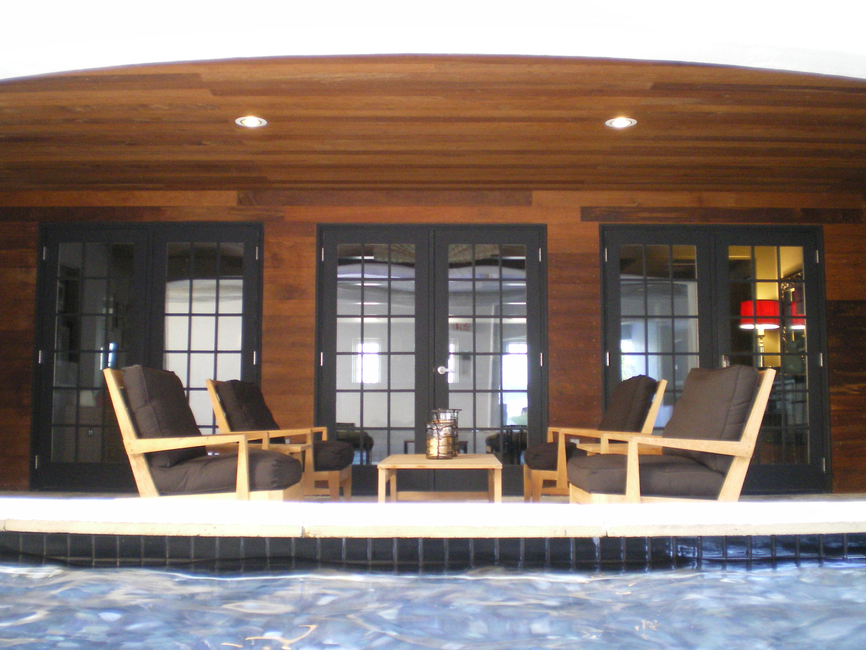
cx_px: 433
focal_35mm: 38
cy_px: 325
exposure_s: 1/13
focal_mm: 6.3
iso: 400
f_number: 3.1
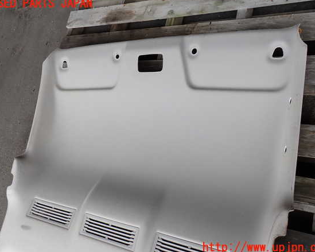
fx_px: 298
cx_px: 160
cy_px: 126
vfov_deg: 45.8
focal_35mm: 32
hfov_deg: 55.7
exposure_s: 1/200
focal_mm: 5.4
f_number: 3.2
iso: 100
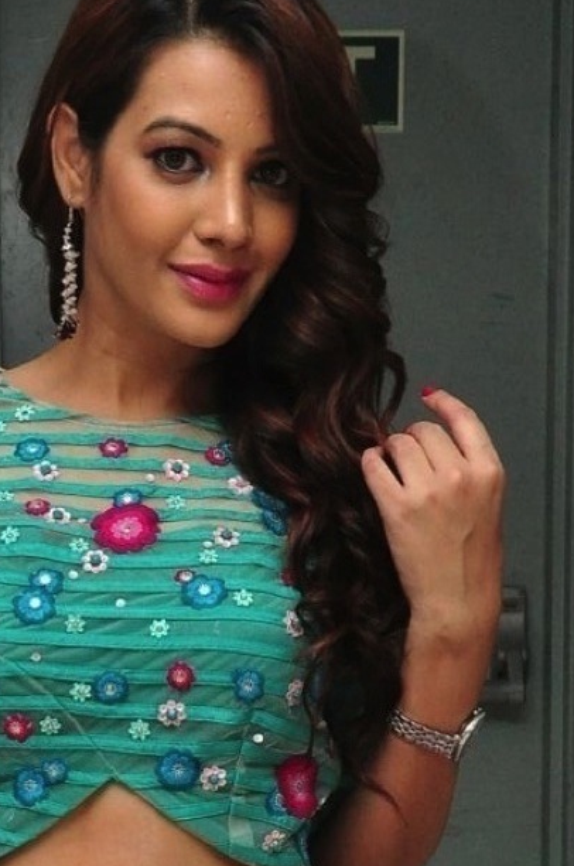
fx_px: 2976
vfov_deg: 15.7
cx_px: 85
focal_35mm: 124
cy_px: 1129
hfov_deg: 11.0
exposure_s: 1/125
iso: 1250
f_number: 8
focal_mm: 28
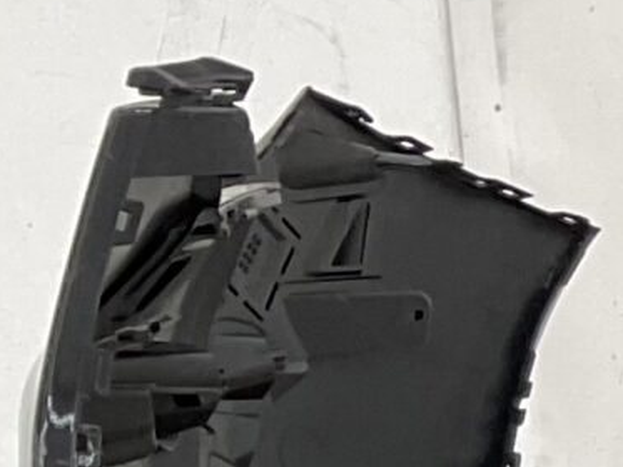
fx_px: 3583
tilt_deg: -8.4
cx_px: 2013
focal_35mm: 199
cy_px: 776
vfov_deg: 7.3
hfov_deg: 8.1
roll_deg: +3.0
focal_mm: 3
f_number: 1.8
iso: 16
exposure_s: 1/113
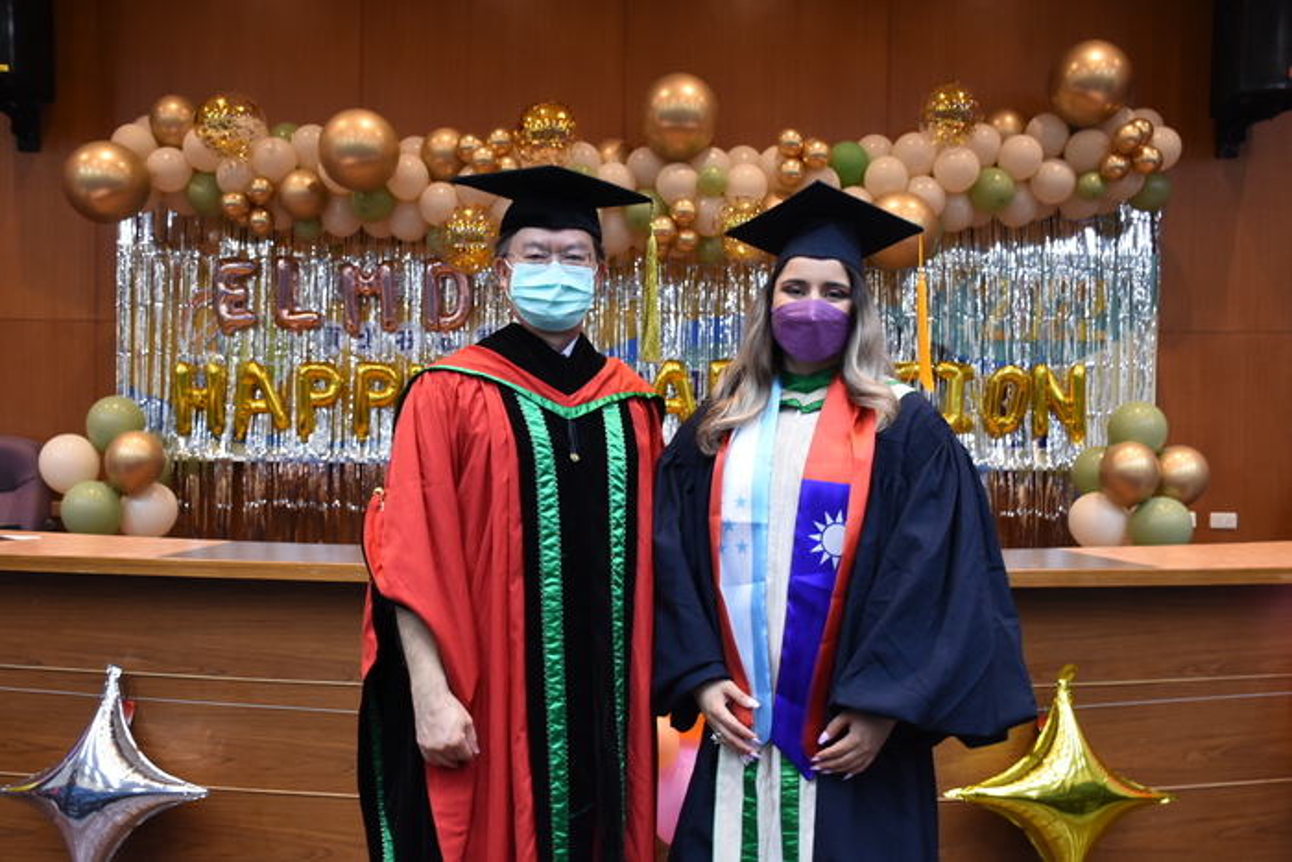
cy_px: 431
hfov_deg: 53.1
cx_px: 646
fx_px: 1292
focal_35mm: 36
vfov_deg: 36.9
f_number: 3.8
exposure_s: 1/60
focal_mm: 24
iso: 1000
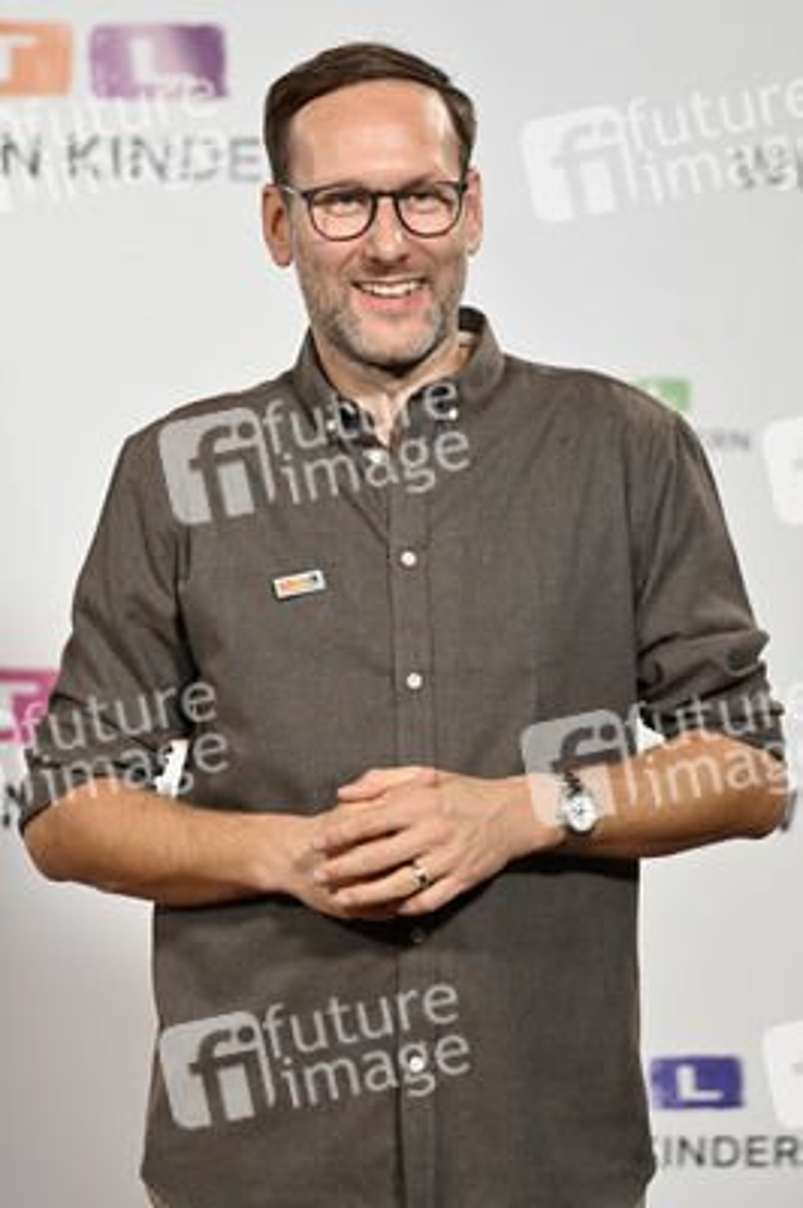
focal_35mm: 98
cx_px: 402
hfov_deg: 13.9
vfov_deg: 20.8
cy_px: 604
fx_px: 3284
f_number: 2.8
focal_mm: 98
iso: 800
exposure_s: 1/250
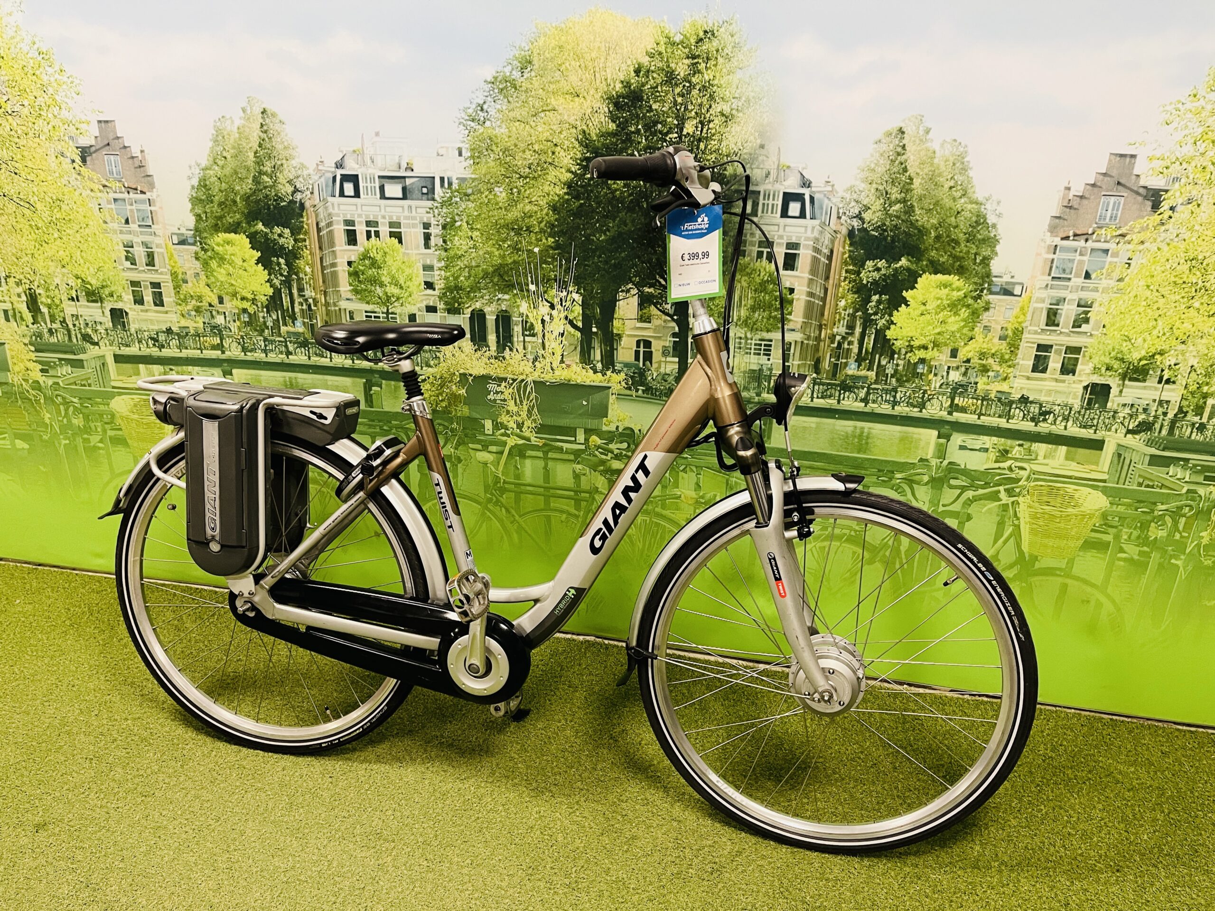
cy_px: 456
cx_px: 608
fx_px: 913
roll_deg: -1.8
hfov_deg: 67.3
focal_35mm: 26
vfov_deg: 53.1
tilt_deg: -23.5
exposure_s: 1/60
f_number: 1.6
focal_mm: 5.1
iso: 320
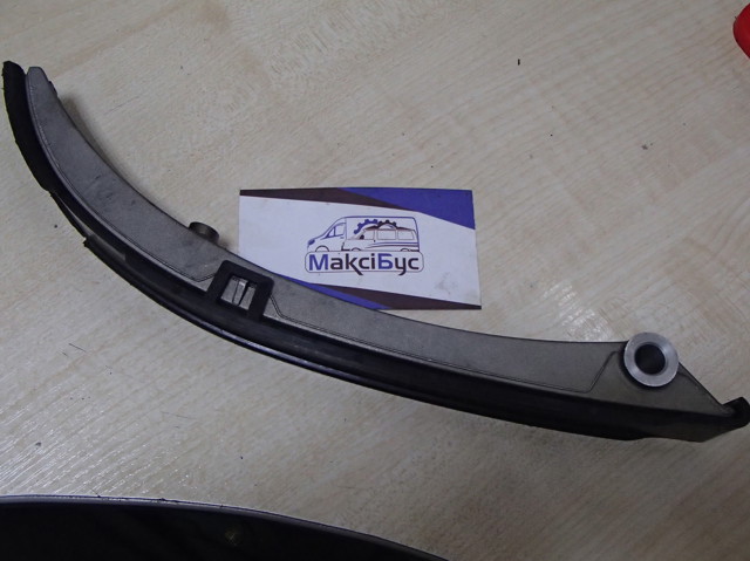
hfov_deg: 50.2
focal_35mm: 37
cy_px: 280
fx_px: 801
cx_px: 375
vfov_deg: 38.6
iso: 800
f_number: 4.7
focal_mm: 6.64
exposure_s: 1/80
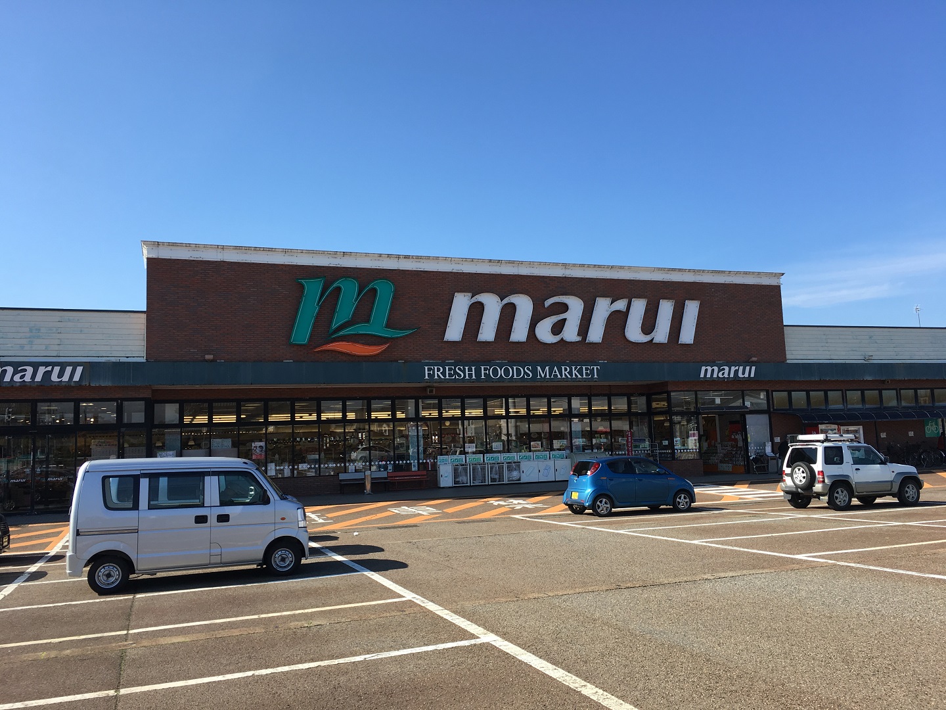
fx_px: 793
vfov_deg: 48.2
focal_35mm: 29
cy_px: 355
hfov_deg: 61.7
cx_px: 473
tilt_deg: +6.5
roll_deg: +1.7
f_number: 2.2
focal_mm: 4.15
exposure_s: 1/999
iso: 25
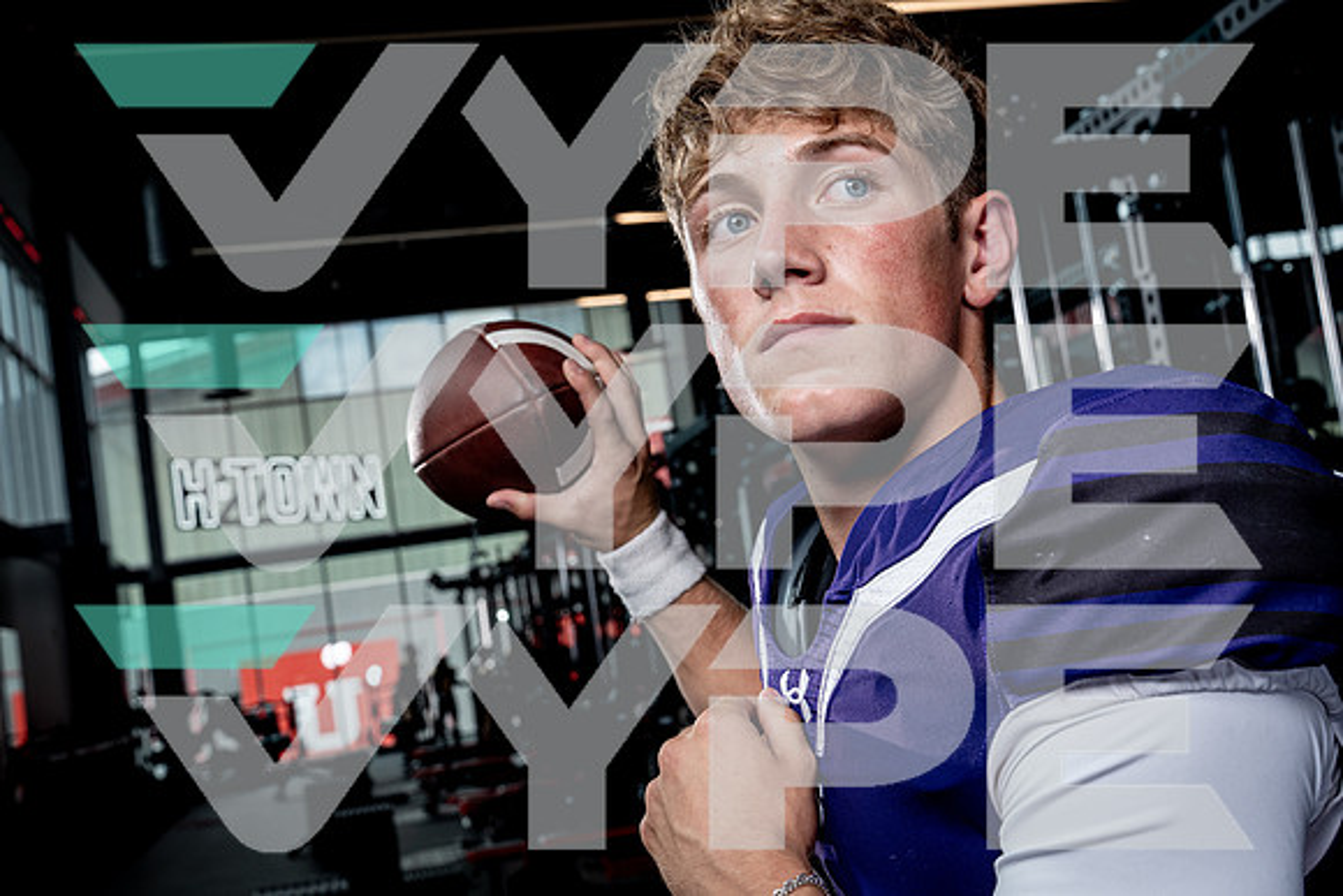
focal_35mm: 46
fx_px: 1716
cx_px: 672
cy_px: 448
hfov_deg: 42.7
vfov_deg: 29.3
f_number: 8
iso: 640
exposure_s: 1/250
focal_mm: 46
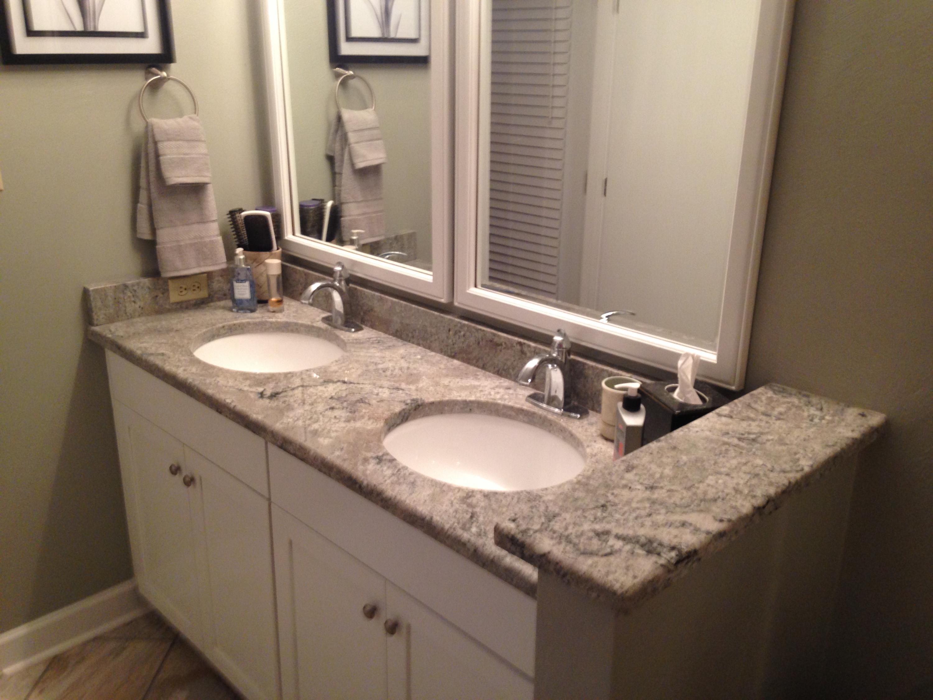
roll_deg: -0.9
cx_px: 466
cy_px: 350
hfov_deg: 55.4
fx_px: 889
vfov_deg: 42.9
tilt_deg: -18.8
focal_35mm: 33
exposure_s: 1/20
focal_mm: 4.12
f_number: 2.4
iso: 125
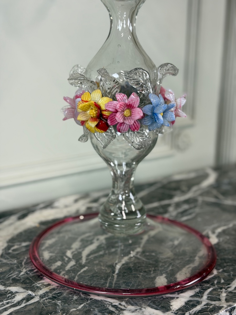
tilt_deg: -13.7
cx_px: 118
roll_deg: +0.1
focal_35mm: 48
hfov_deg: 30.3
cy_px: 158
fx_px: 436
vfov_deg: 39.7
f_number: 1.78
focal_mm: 6.76
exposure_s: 1/50
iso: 160
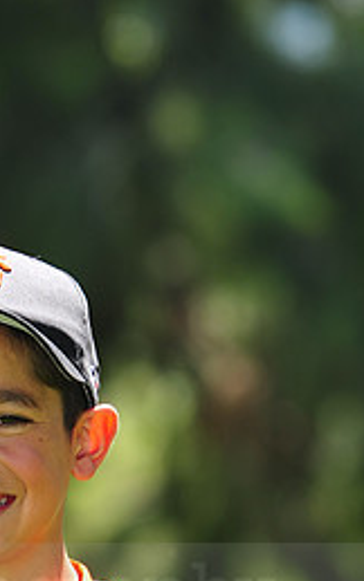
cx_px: -18
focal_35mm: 456
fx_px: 7234
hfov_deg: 2.9
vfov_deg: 4.6
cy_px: 574
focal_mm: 200
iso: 200
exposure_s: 1/250
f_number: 5.6
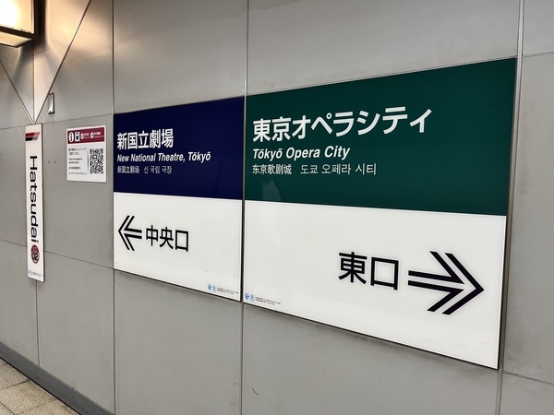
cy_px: 208
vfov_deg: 53.1
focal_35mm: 26
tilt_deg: -3.9
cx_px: 277
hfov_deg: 67.3
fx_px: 416
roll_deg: -2.7
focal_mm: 5.1
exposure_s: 1/50
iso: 64
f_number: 1.6
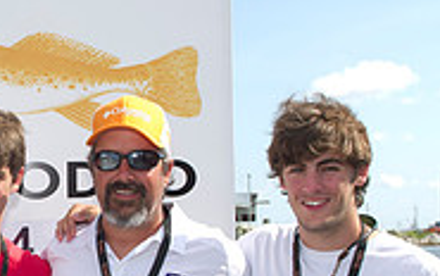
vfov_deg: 15.6
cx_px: 7
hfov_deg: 23.9
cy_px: 243
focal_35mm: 83
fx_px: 996
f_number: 8
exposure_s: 1/250
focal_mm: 26
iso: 125
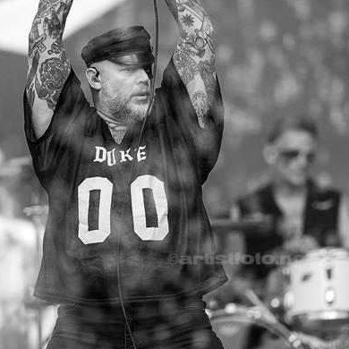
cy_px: 194
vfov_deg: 3.7
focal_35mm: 470
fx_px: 5361
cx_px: 174
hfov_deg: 3.7
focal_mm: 300
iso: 640
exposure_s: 1/1000
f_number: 2.8
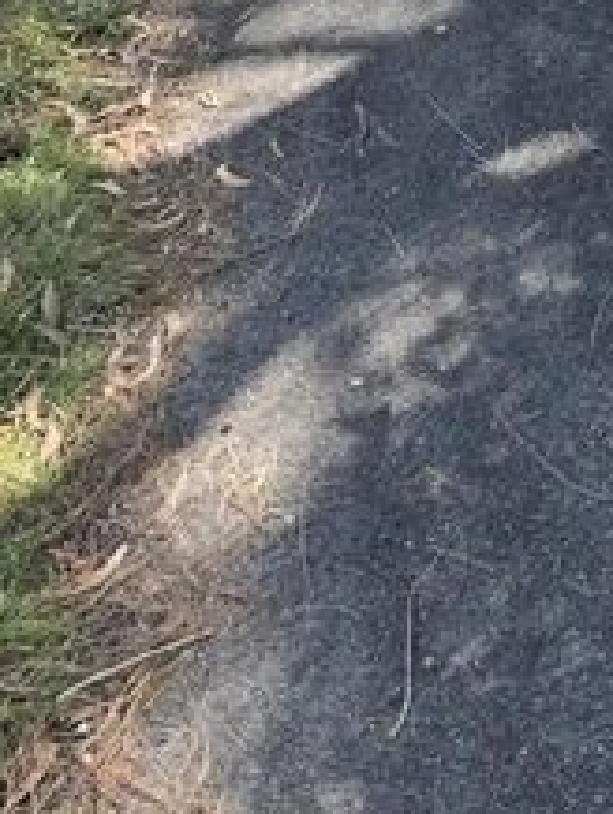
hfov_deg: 15.1
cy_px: -435
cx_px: 938
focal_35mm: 90
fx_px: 2121
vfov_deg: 18.9
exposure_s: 1/1318
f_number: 1.8
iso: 80
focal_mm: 5.4
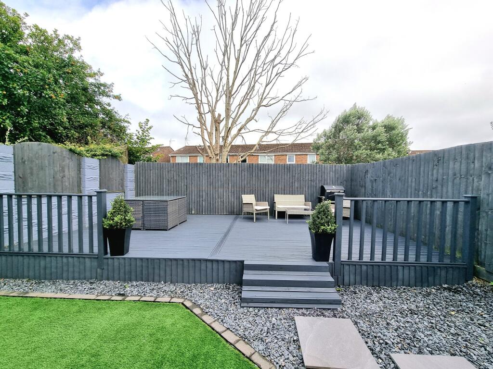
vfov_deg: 89.9
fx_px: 185
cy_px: 184
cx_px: 246
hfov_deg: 106.2
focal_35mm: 13
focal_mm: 2.2
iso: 50
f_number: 2.2
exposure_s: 1/2000
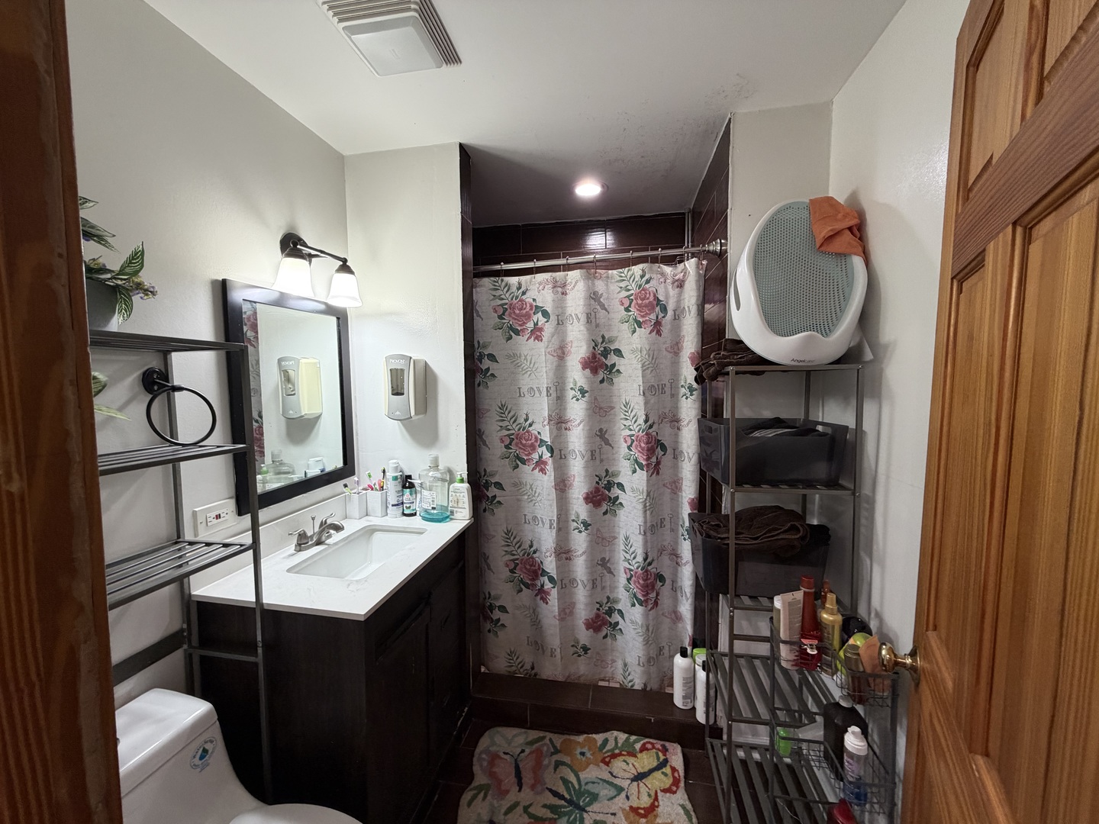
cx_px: 550
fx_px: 444
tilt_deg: -4.5
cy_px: 412
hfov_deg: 102.1
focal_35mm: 14
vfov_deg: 85.7
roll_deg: +0.5
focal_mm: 2.22
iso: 200
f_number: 2.2
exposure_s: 1/60
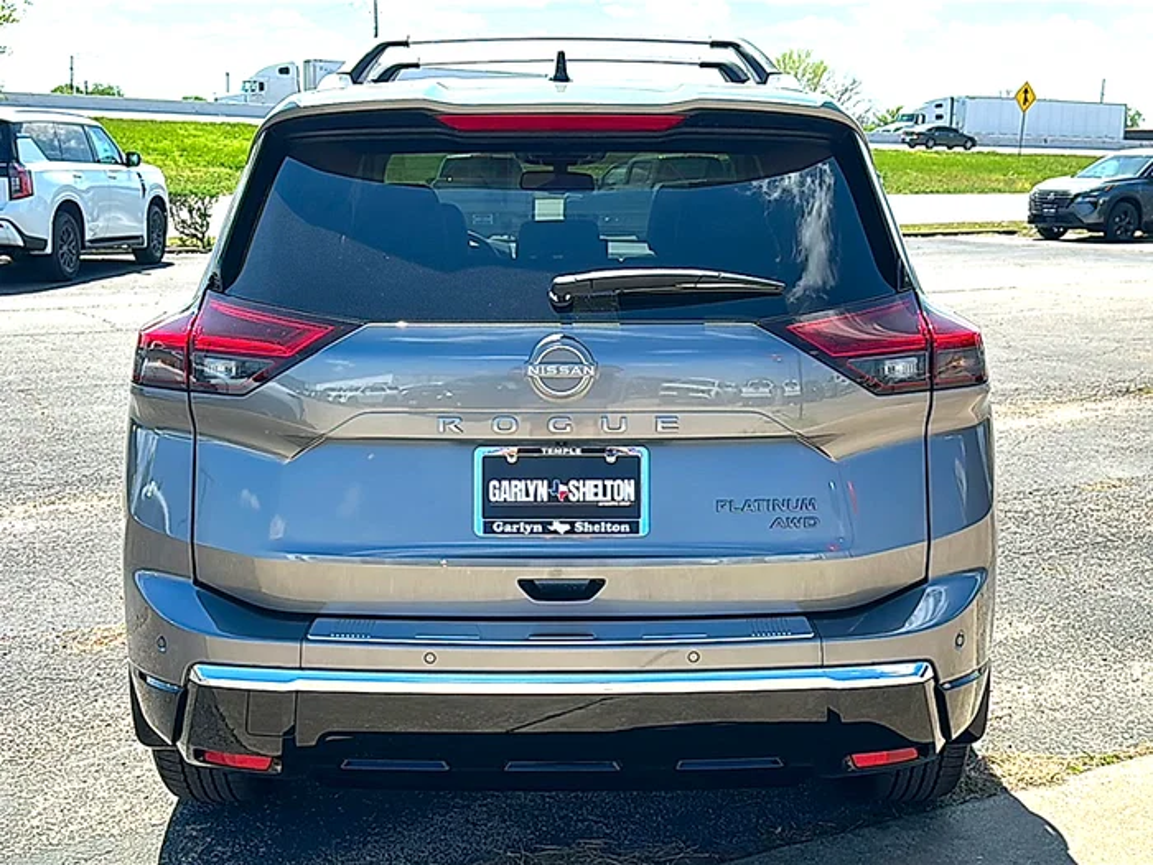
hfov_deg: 47.9
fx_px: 1299
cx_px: 576
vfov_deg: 36.8
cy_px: 432
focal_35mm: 39
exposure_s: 1/2985
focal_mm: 6.86
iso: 80
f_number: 1.78
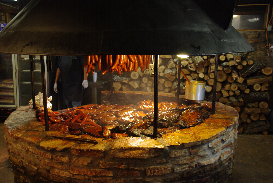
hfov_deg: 55.7
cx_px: 136
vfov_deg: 39.0
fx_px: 258
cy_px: 92
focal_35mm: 34
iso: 400
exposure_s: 1/30
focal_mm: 23
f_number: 3.5
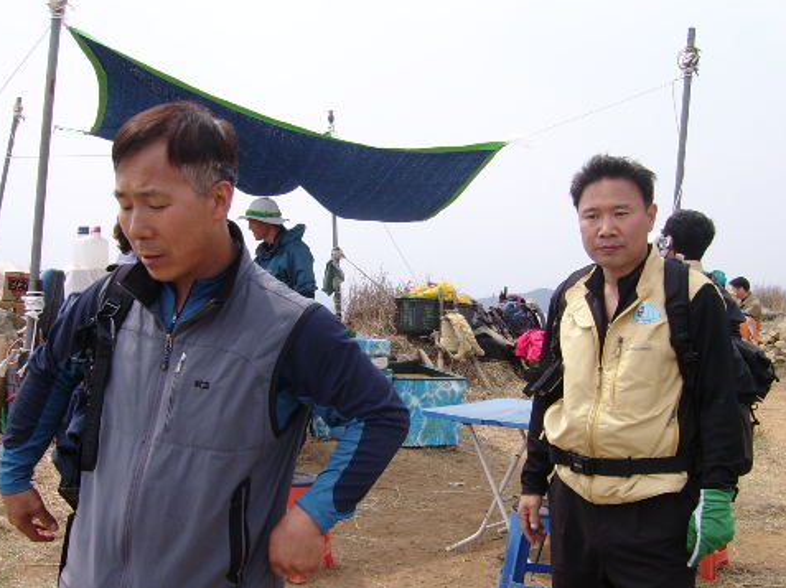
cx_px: 397
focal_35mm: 47
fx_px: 1066
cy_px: 324
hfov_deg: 40.5
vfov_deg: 30.8
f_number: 5.8
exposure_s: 1/229
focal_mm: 5.95
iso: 50
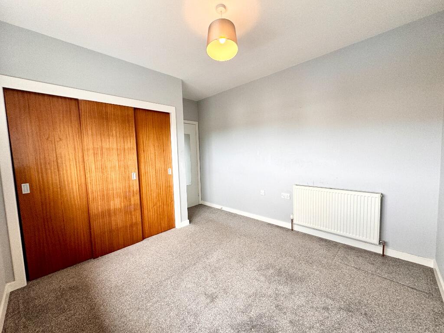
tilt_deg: -5.0
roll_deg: +1.9
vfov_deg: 85.7
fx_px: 180
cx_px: 222
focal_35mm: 14
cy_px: 166
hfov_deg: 102.1
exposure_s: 1/99
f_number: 2.2
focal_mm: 2.22
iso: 100
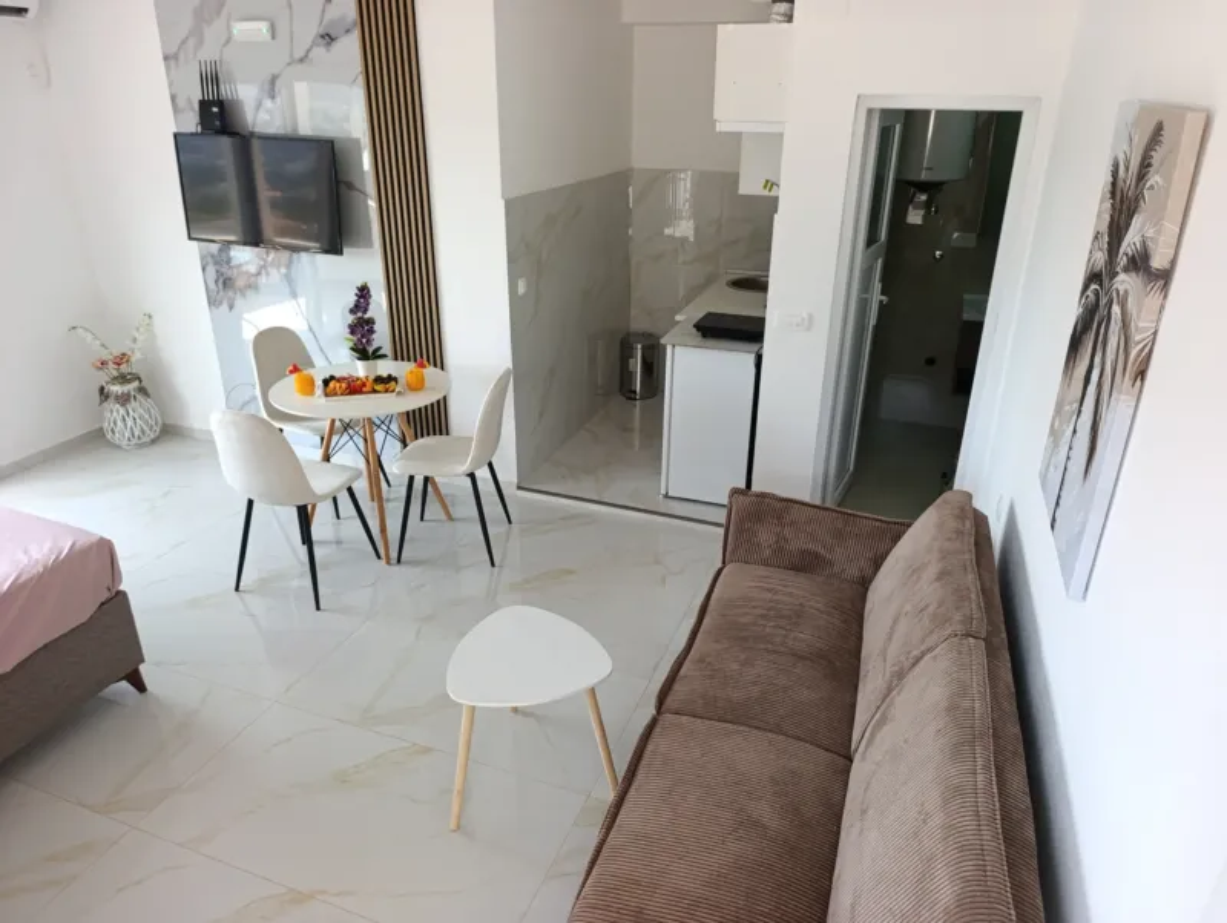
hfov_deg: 73.9
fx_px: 816
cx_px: 614
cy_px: 462
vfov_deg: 59.0
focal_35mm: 23
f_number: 1.6
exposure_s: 1/100
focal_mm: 6.14
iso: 160
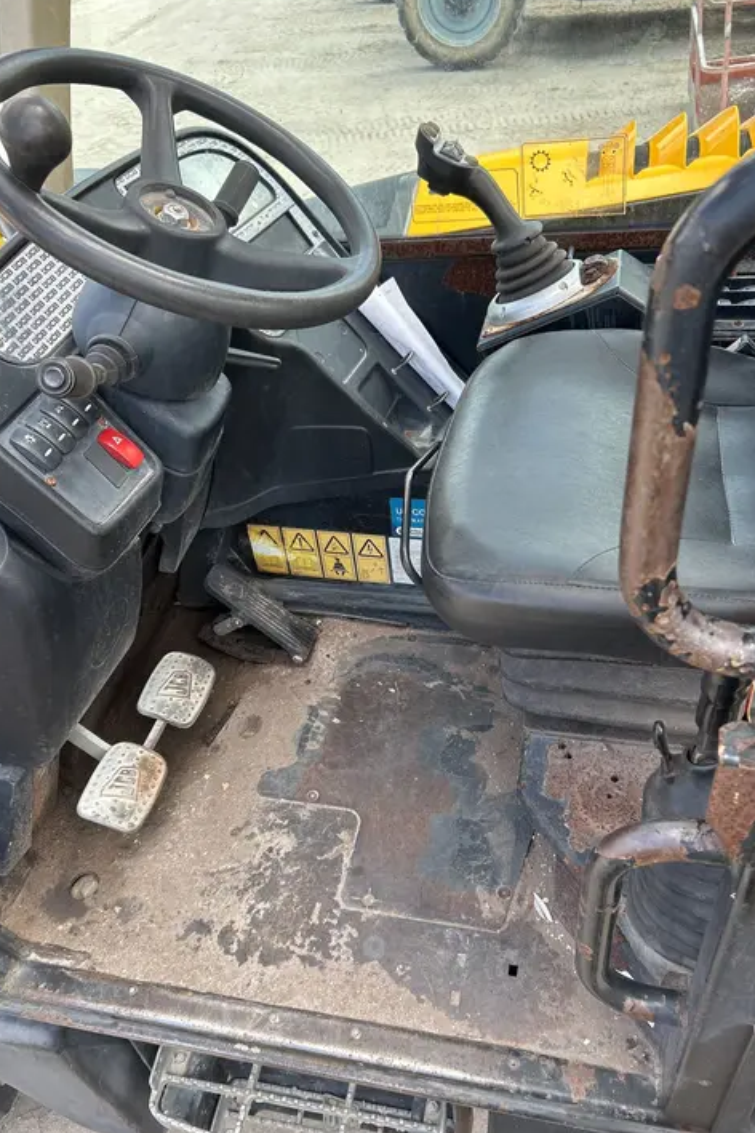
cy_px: 562
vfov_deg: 65.5
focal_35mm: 28
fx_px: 881
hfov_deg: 46.3
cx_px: 416
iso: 50
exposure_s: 1/614
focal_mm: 5.7
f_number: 1.5
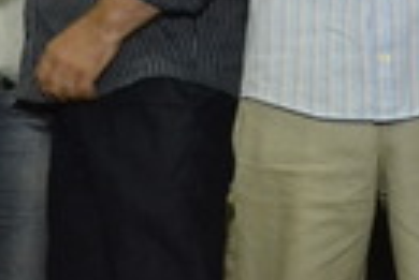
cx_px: 247
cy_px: -187
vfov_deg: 7.6
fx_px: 2061
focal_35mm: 177
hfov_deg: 11.6
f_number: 4
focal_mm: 31
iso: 3200
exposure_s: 1/60
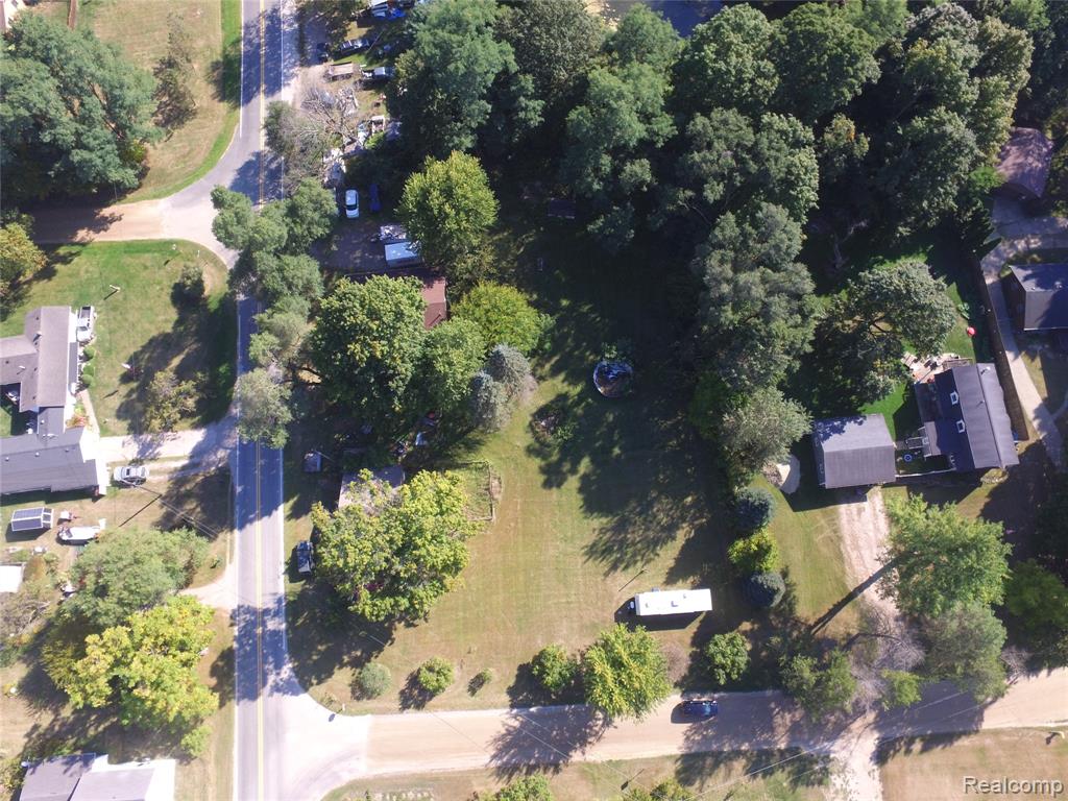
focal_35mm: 20
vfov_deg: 66.0
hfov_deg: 81.7
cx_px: 534
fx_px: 617
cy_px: 400
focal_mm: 3.61
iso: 100
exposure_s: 1/366
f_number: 2.8
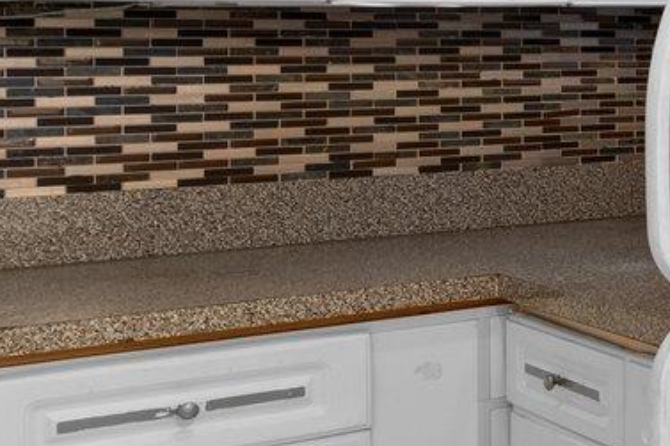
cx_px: 1352
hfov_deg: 18.0
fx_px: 1414
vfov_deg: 17.7
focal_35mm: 76
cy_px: 56
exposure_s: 1/2
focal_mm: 14
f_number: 9
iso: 400
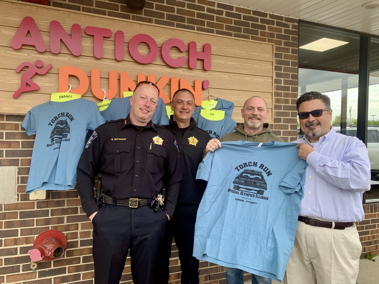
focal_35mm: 26
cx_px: 190
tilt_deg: -1.3
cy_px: 142
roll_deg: -1.4
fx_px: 285
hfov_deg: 67.3
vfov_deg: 53.1
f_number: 1.8
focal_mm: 4.25
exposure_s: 1/122
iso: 50
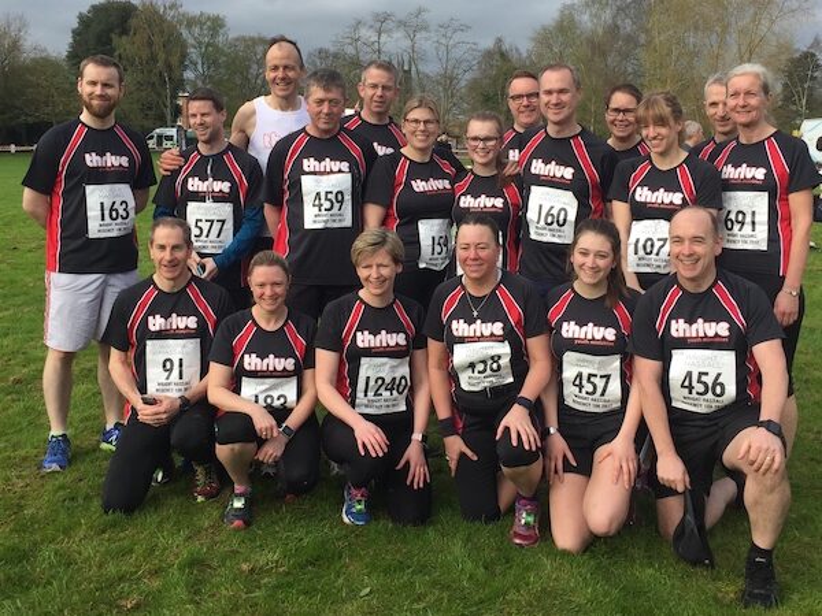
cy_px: 308
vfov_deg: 48.2
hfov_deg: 61.7
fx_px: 689
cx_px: 411
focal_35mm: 29
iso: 32
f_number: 2.2
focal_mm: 4.15
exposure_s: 1/628
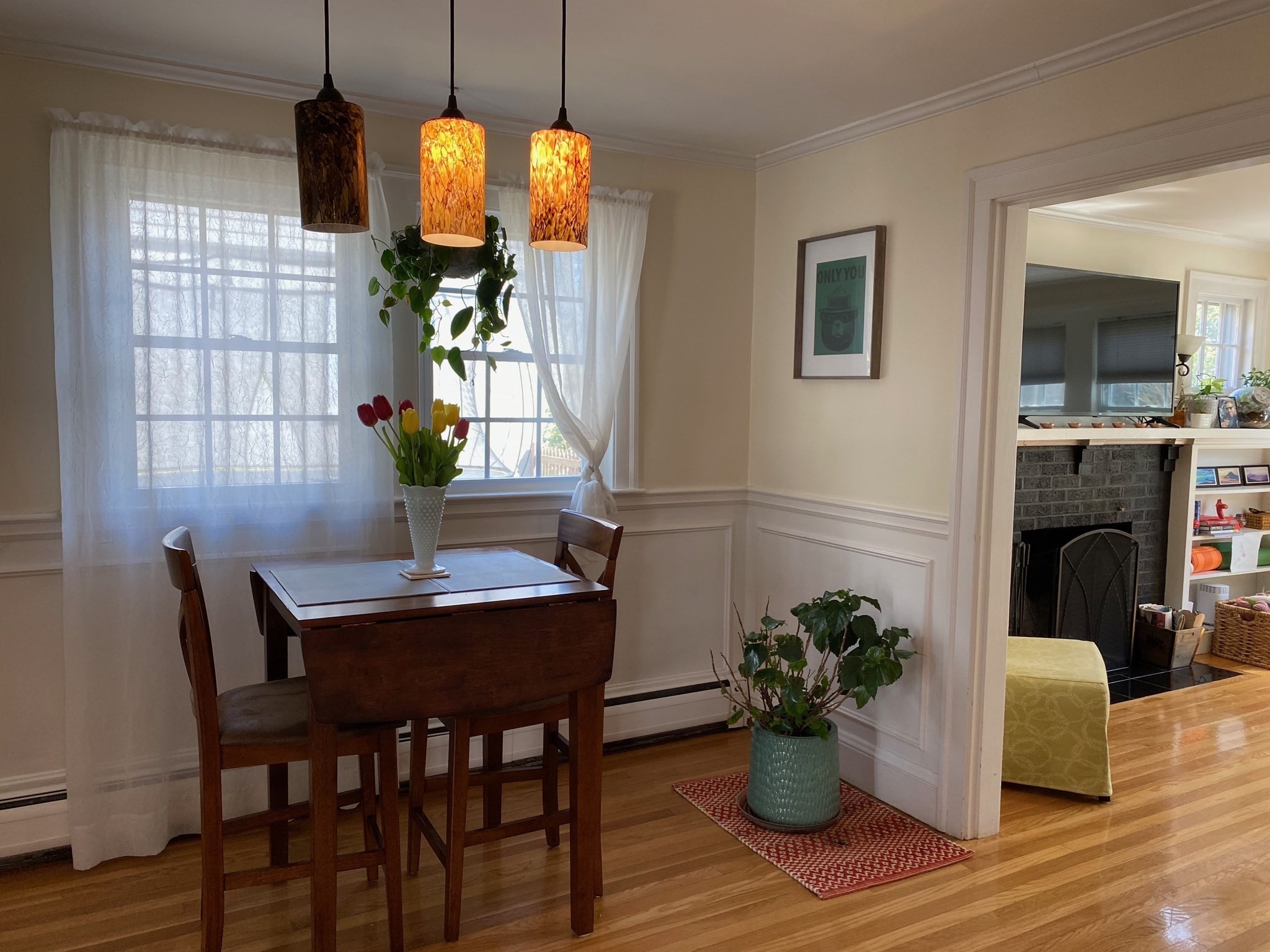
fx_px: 954
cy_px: 476
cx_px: 635
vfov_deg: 53.1
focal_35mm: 26
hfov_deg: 67.3
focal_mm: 4.25
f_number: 1.8
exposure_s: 1/60
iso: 64
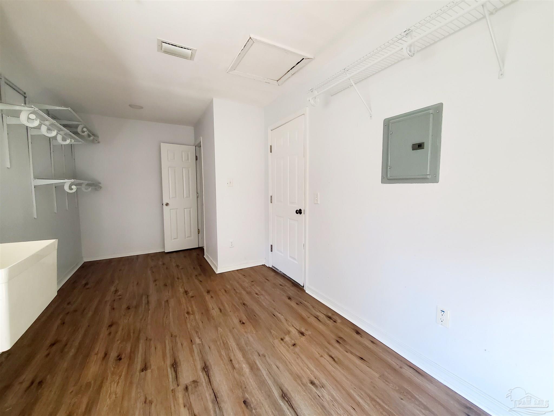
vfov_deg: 89.9
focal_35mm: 13
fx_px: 208
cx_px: 277
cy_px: 208
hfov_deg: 106.2
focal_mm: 1.8
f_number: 2.2
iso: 250
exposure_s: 1/60.2
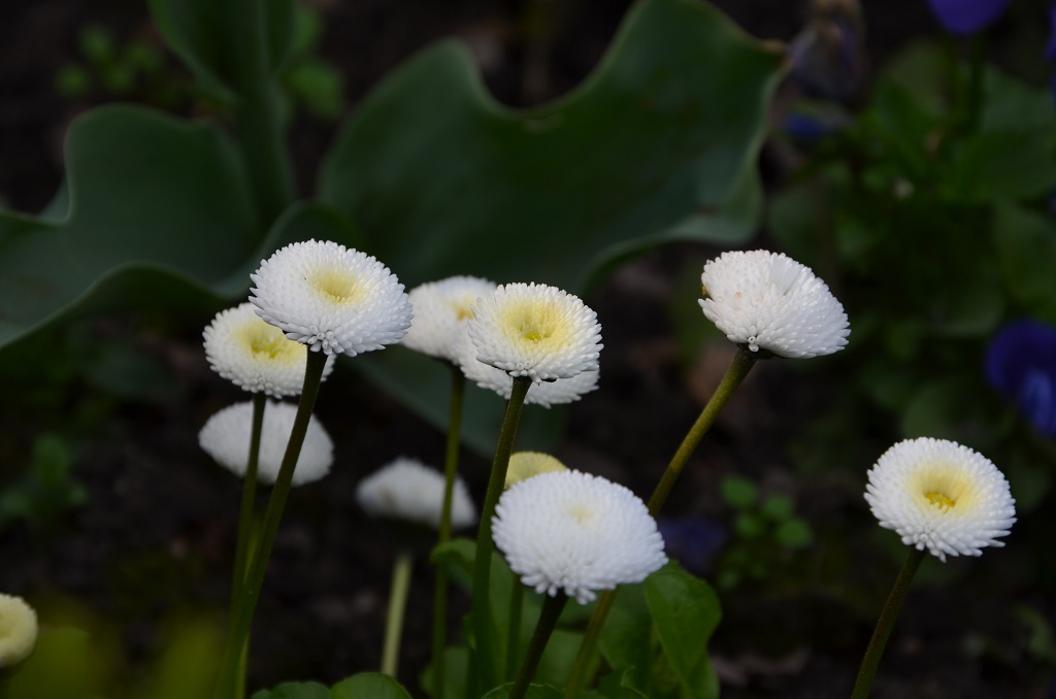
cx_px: 528
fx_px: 4610
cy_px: 350
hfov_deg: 13.1
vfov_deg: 8.7
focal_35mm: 158
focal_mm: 105
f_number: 8
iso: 100
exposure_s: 1/125
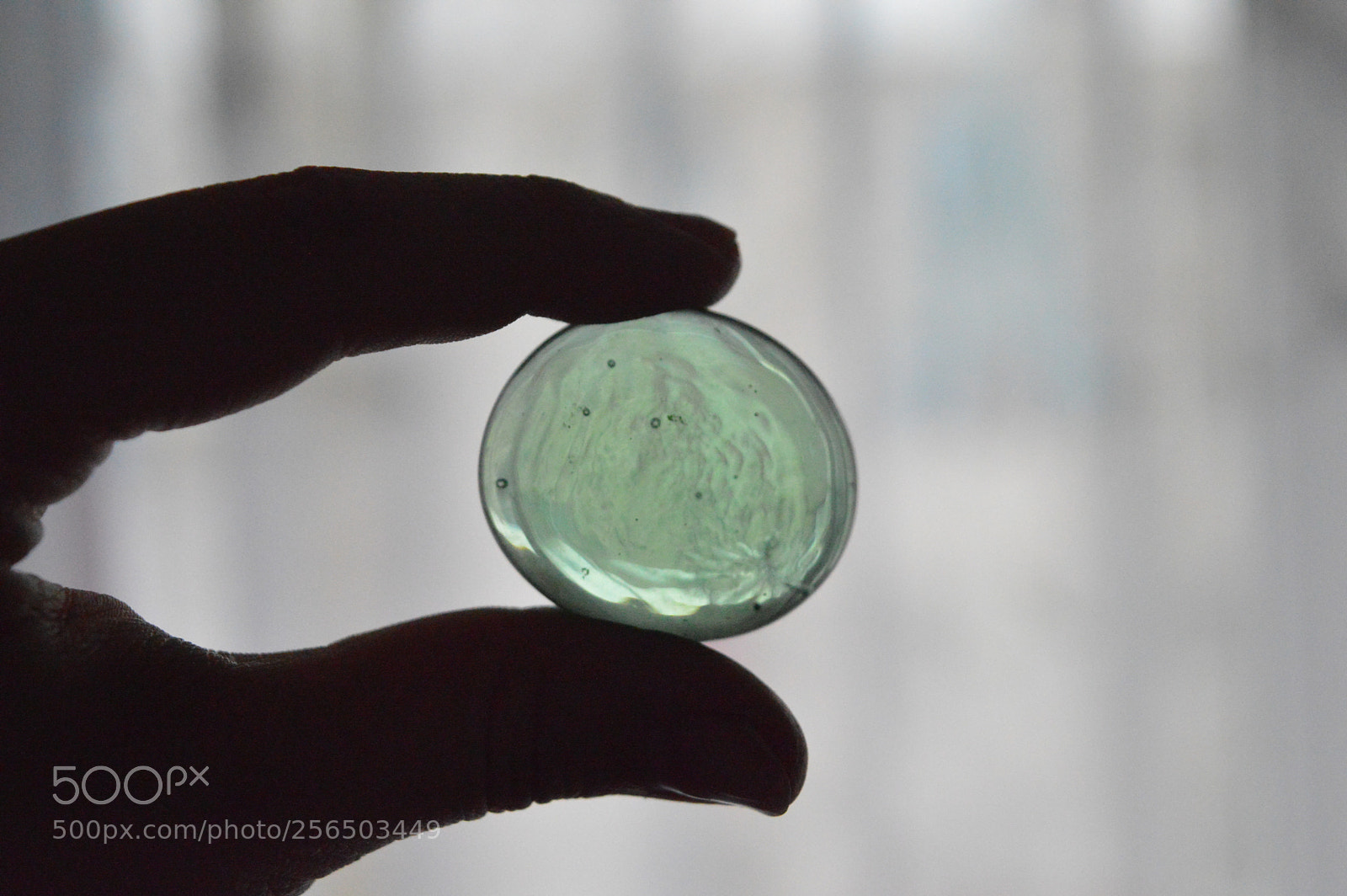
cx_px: 674
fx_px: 3084
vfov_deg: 16.5
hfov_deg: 24.6
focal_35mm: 82
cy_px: 448
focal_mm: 55
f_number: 5.6
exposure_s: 1/1250
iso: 6400
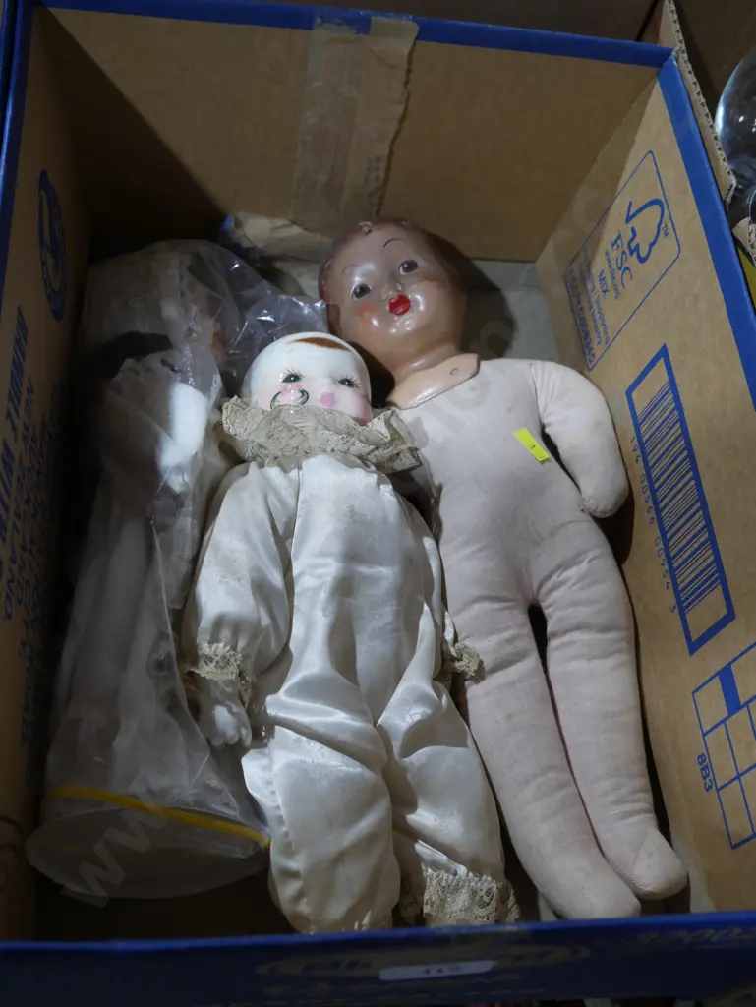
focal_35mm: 40
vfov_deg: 46.8
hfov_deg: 36.0
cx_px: 378
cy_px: 504
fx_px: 1164
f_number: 4.5
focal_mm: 20
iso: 800
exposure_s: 1/60
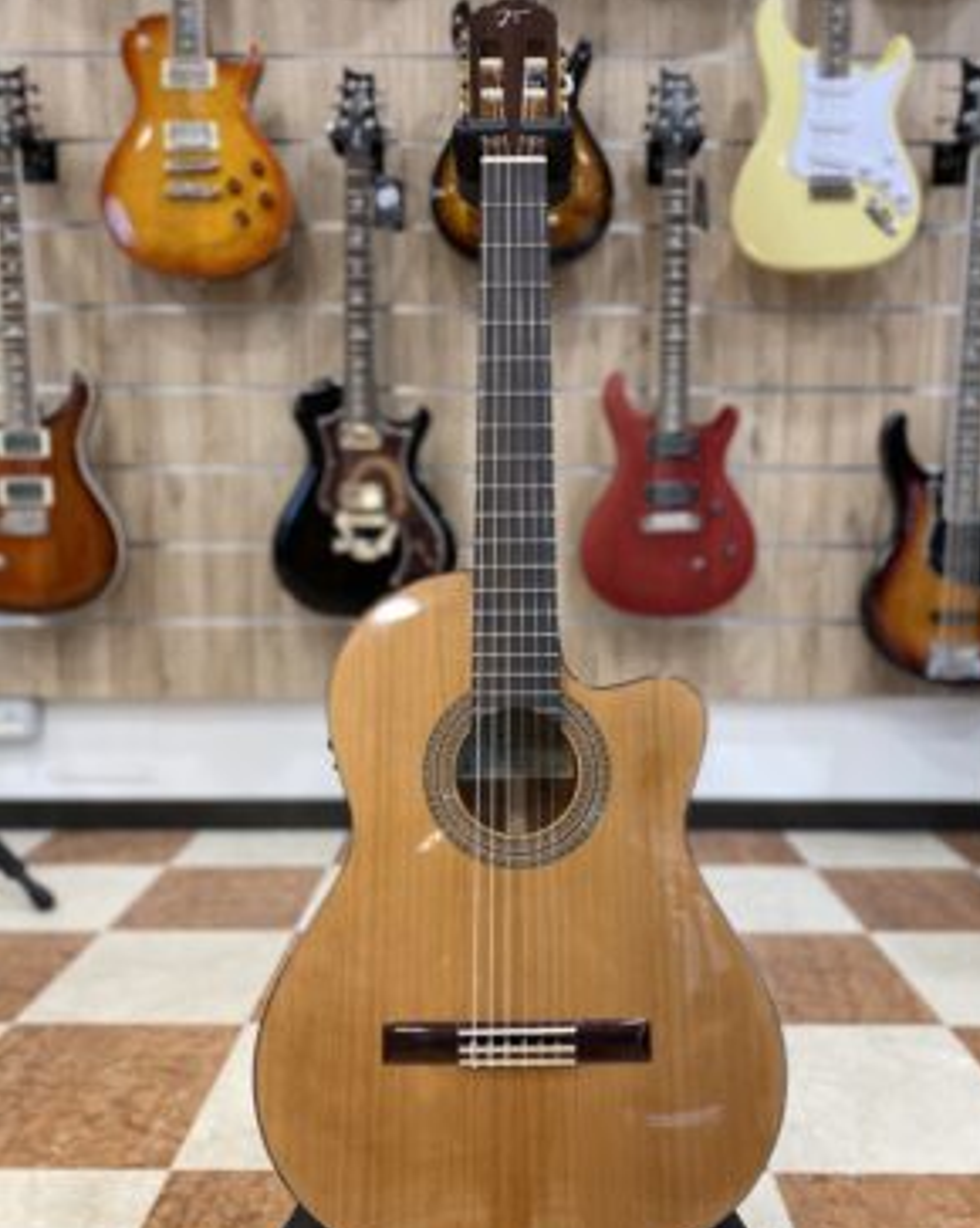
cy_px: 653
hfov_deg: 51.5
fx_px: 1016
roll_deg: +0.6
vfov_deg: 62.2
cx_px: 504
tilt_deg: -6.9
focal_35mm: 28
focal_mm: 4.25
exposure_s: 1/50
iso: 100
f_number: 1.8
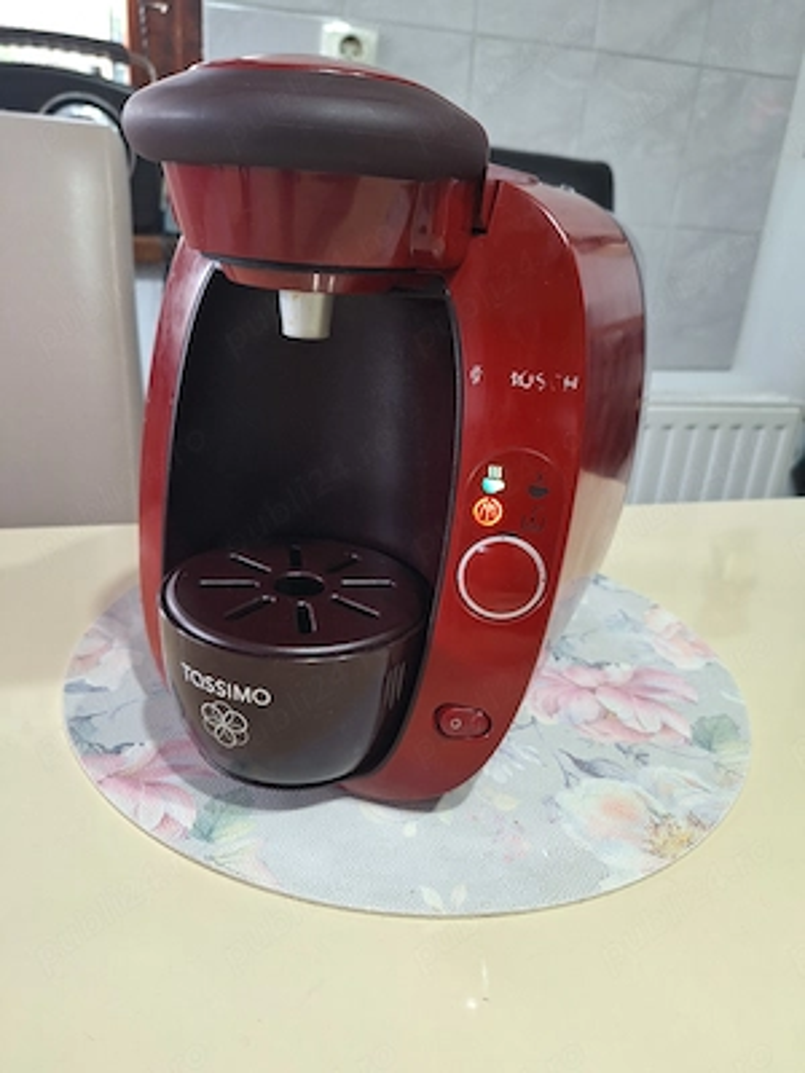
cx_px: 402
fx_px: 713
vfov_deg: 73.9
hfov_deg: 58.9
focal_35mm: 23
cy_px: 536
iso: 250
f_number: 1.8
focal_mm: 5.54
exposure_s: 1/50
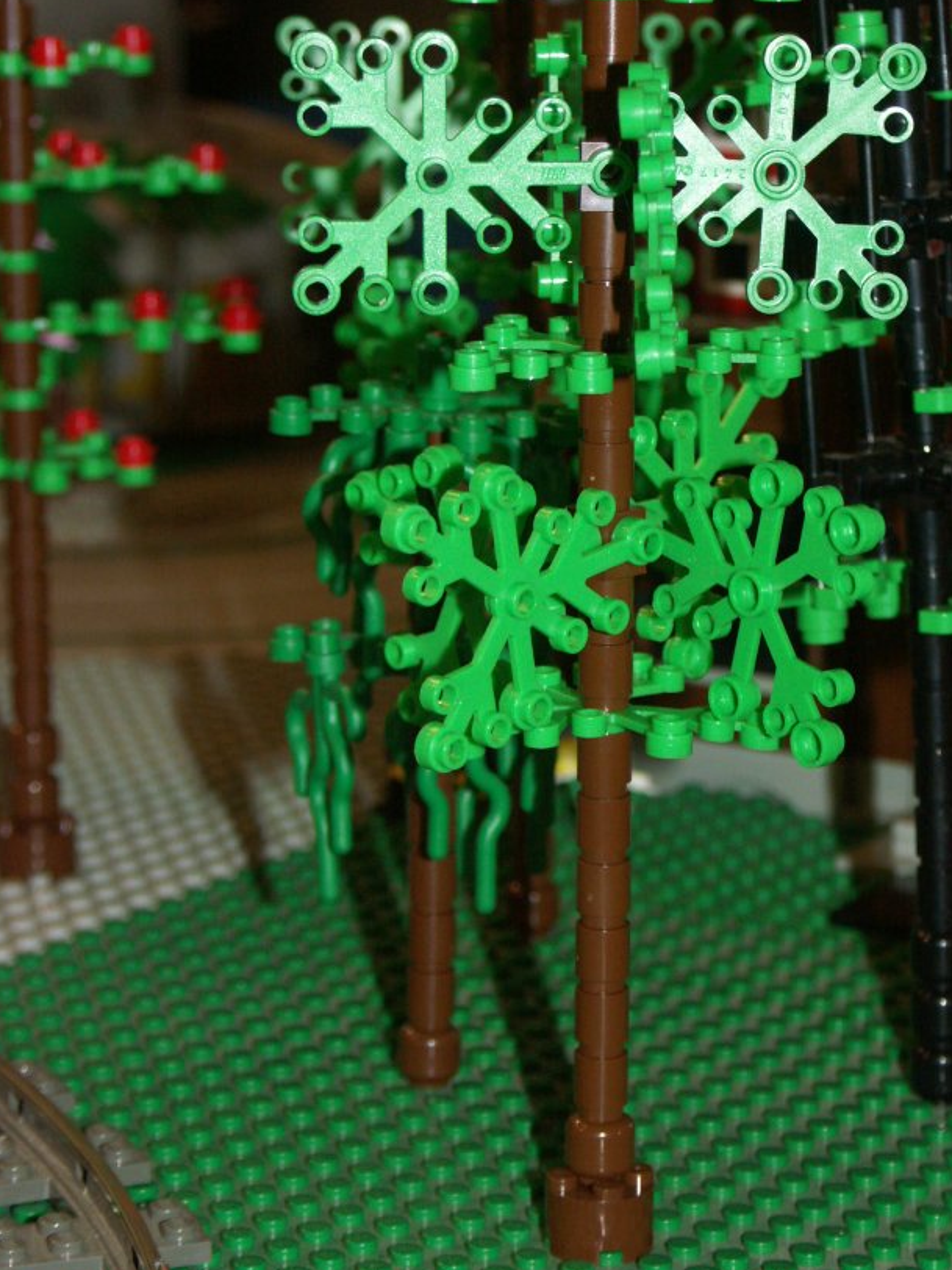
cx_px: 585
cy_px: 566
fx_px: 4254
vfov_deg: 17.0
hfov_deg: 12.8
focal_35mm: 116
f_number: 3.5
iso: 200
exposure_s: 1/80
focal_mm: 23.64
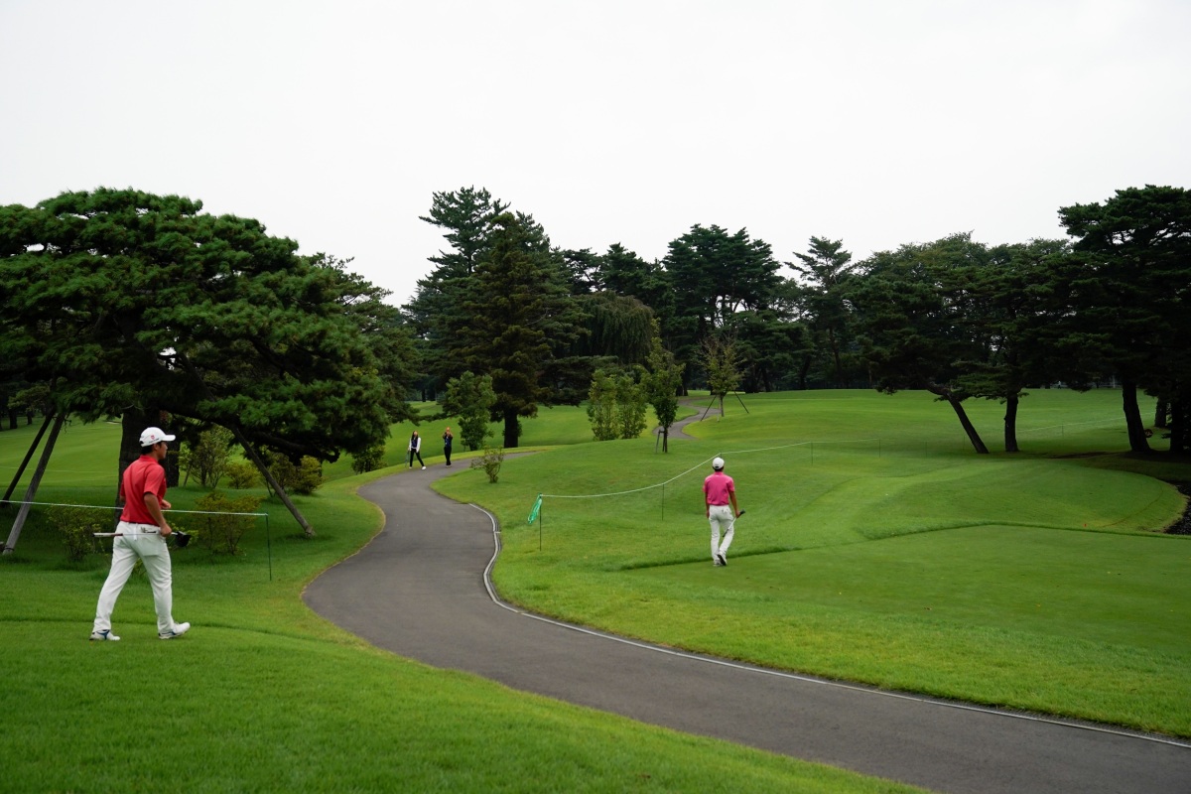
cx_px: 596
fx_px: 1224
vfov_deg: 35.9
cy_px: 397
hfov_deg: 51.9
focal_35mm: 37
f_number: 4
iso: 500
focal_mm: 37
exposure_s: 1/2500
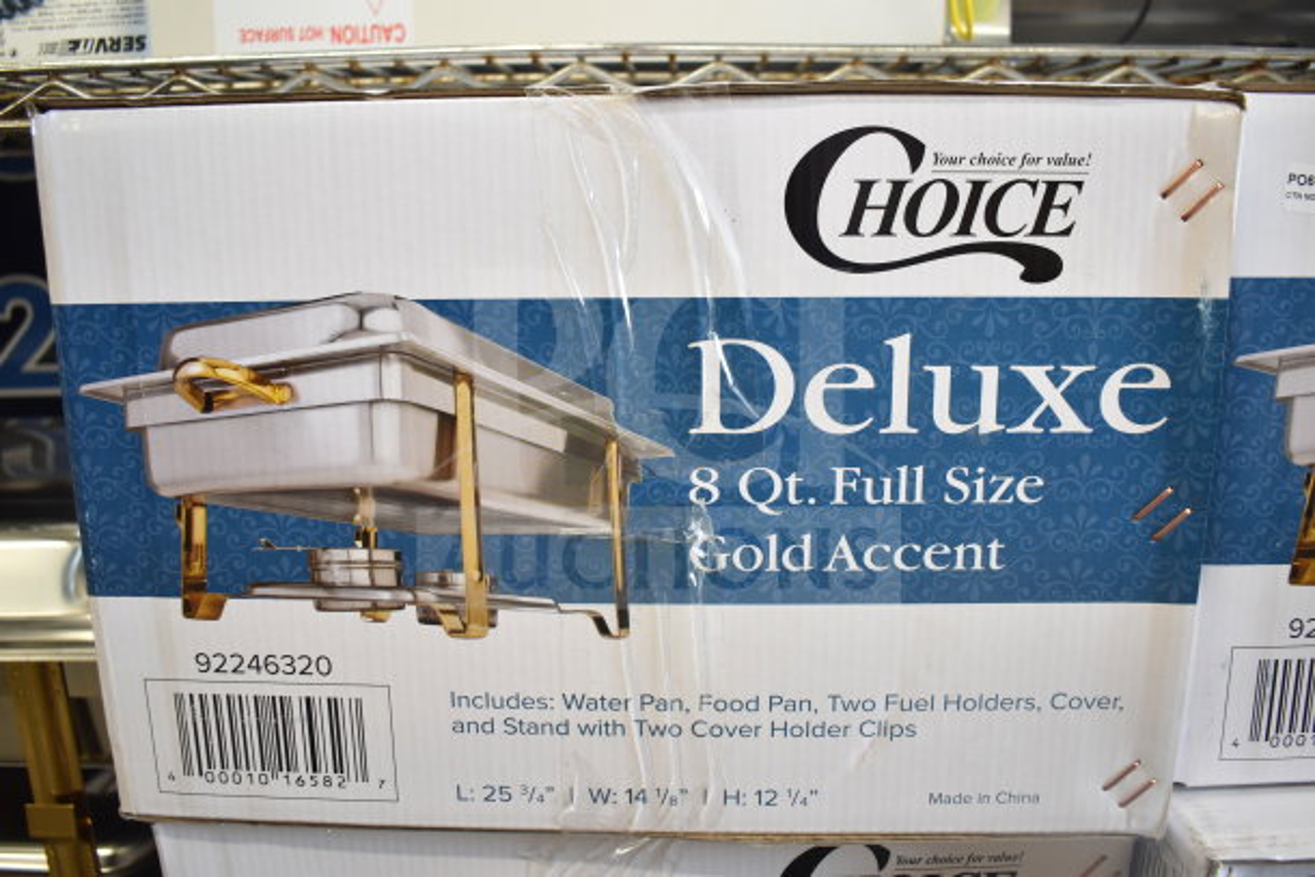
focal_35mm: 30
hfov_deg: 61.9
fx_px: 1096
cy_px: 438
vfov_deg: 43.6
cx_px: 658
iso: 560
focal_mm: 20
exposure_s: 1/30
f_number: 3.5
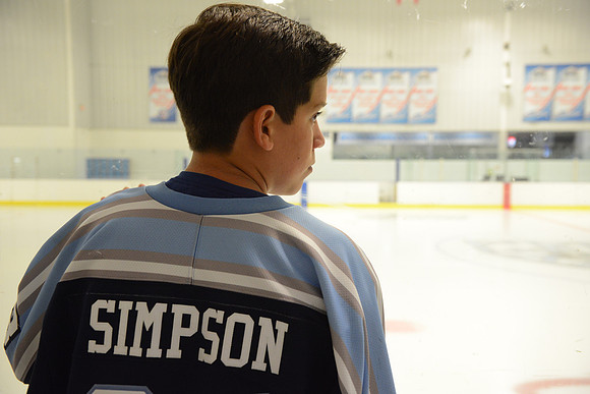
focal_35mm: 44
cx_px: 295
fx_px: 721
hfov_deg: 44.5
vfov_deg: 30.5
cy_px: 197
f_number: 5.6
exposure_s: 1/80
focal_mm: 44
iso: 4000
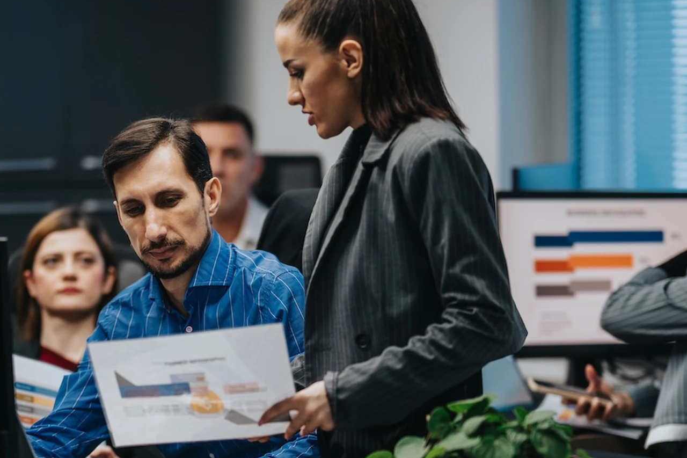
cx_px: 236
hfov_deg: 12.1
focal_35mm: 170
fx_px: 3244
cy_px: 357
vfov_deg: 8.1
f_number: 1.2
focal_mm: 85
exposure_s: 1/250
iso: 200
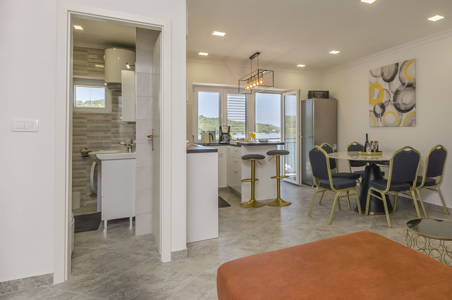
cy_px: 127
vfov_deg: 56.8
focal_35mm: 22
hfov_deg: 75.9
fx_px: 276
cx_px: 306
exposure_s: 1/80
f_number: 9
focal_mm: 10
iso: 100
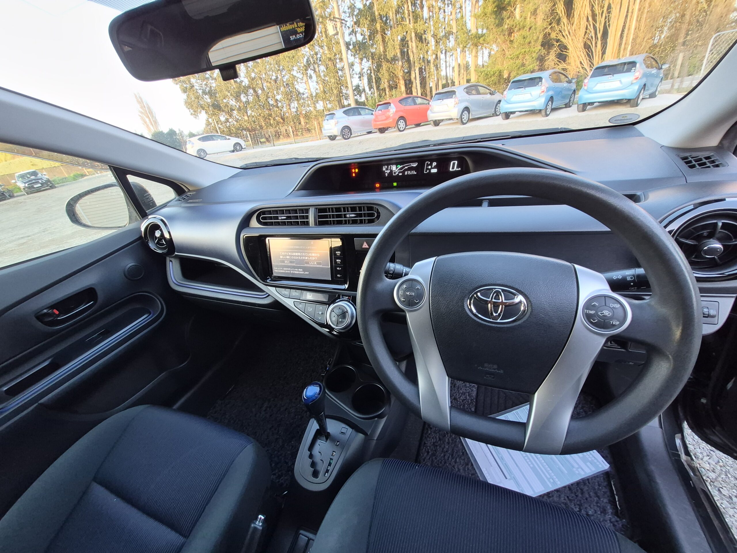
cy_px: 276
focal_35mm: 13
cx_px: 368
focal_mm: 1.74
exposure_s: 1/50
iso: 200
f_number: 2.2
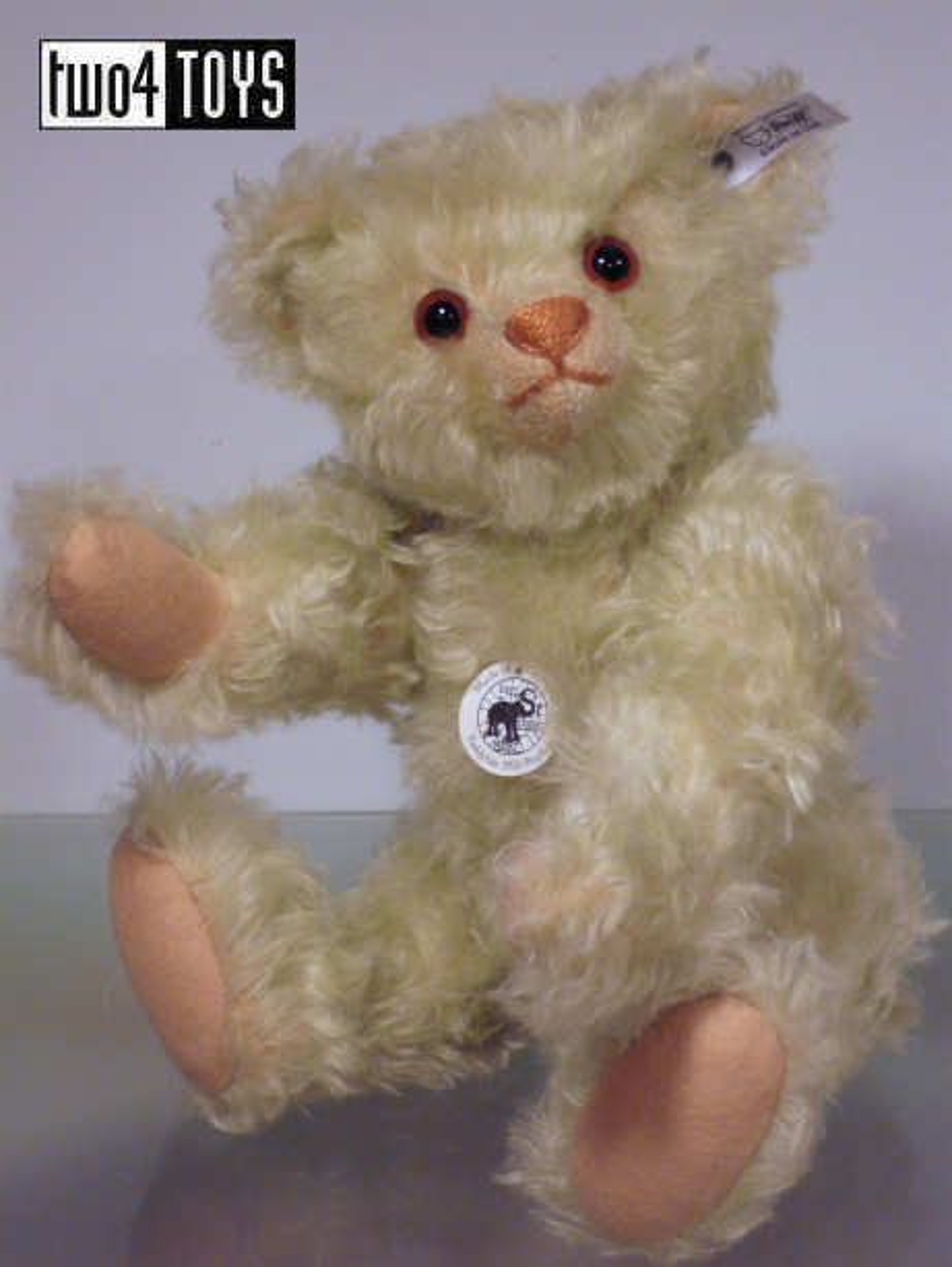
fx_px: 3738
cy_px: 634
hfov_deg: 14.5
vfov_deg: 19.3
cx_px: 476
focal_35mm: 102
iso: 200
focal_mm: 16.8
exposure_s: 1/13
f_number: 5.6
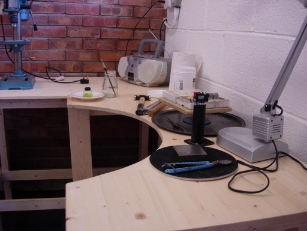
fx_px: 337
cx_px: 154
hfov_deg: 49.0
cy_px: 116
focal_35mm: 38
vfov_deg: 37.7
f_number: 2.8
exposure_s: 1/32.9
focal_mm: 7.8
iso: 64
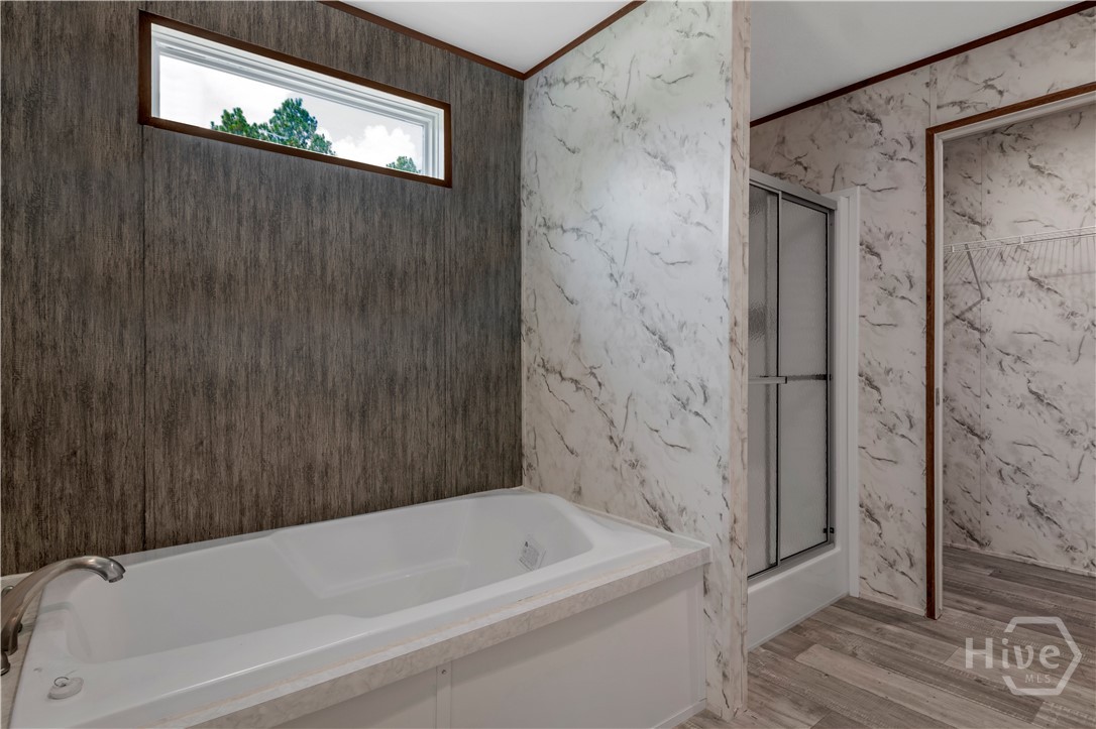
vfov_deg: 72.0
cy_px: 364
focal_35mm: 16
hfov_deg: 95.0
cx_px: 548
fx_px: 502
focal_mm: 11
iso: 100
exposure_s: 1/2
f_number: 7.1
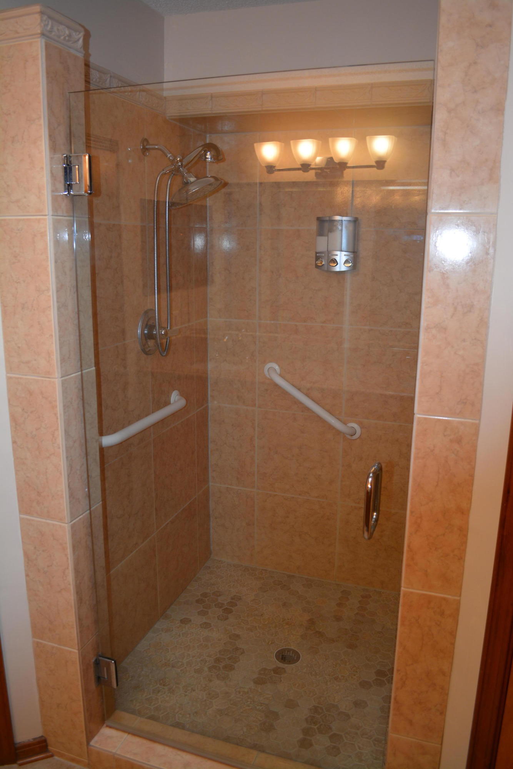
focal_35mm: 27
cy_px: 384
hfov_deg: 47.9
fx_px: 577
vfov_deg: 67.4
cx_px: 256
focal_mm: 18
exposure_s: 1/60
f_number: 3.5
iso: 400
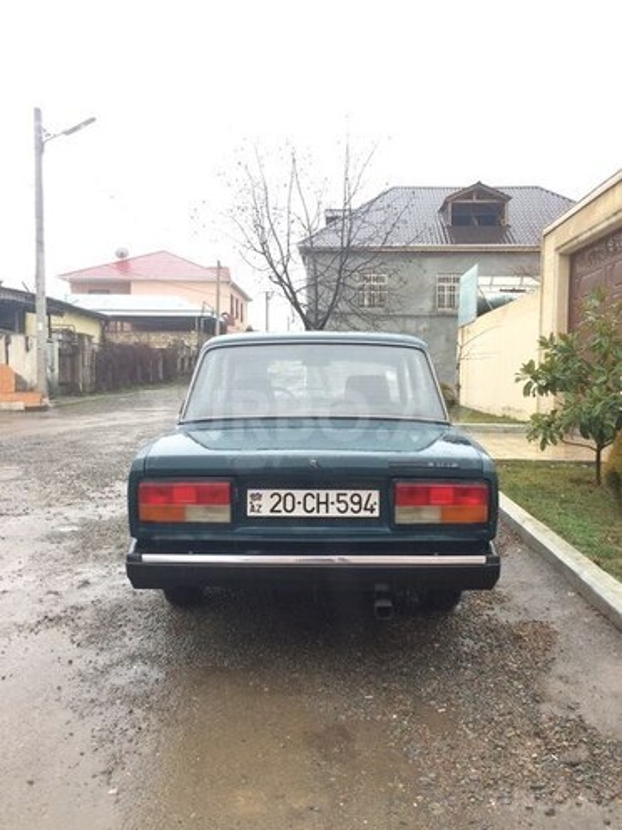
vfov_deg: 61.7
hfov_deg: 48.2
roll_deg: -1.2
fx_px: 695
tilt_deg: -3.4
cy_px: 415
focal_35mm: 29
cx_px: 311
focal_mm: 4.15
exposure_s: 1/100
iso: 64
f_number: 2.2
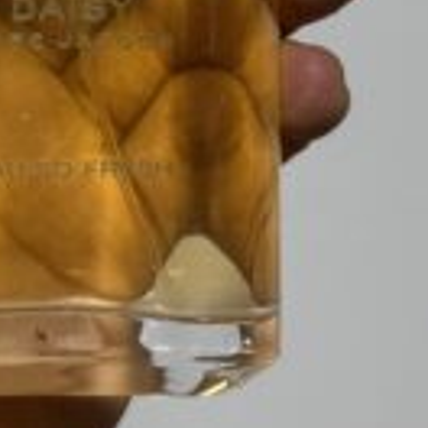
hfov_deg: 9.5
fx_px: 2574
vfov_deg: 9.3
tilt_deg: -15.7
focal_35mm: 184
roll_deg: -0.8
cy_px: -206
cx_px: 36
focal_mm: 6.76
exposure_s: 1/50
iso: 64
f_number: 1.78
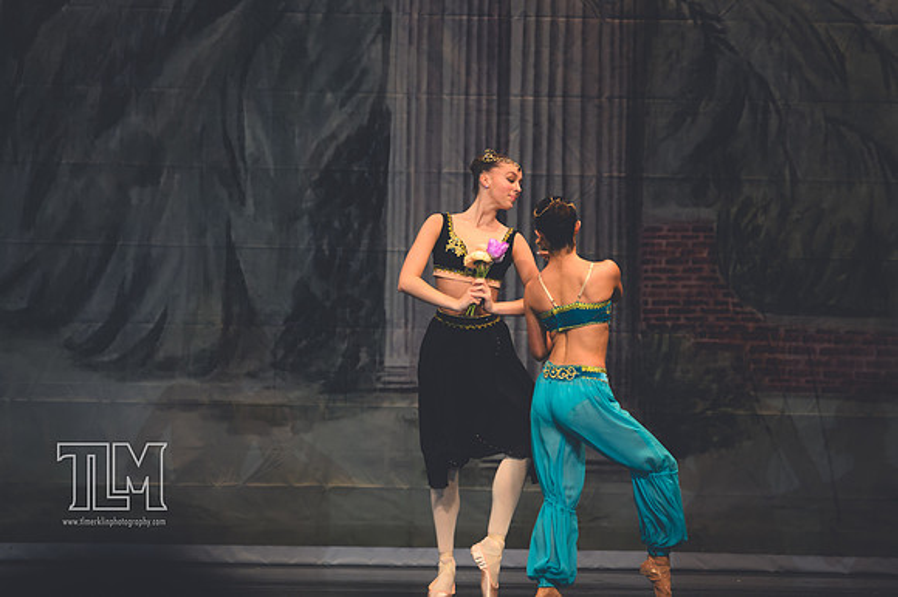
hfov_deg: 6.9
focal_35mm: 300
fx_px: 7479
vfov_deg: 4.6
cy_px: 298
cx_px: 449
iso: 640
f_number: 2.8
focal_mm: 200
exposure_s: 1/500
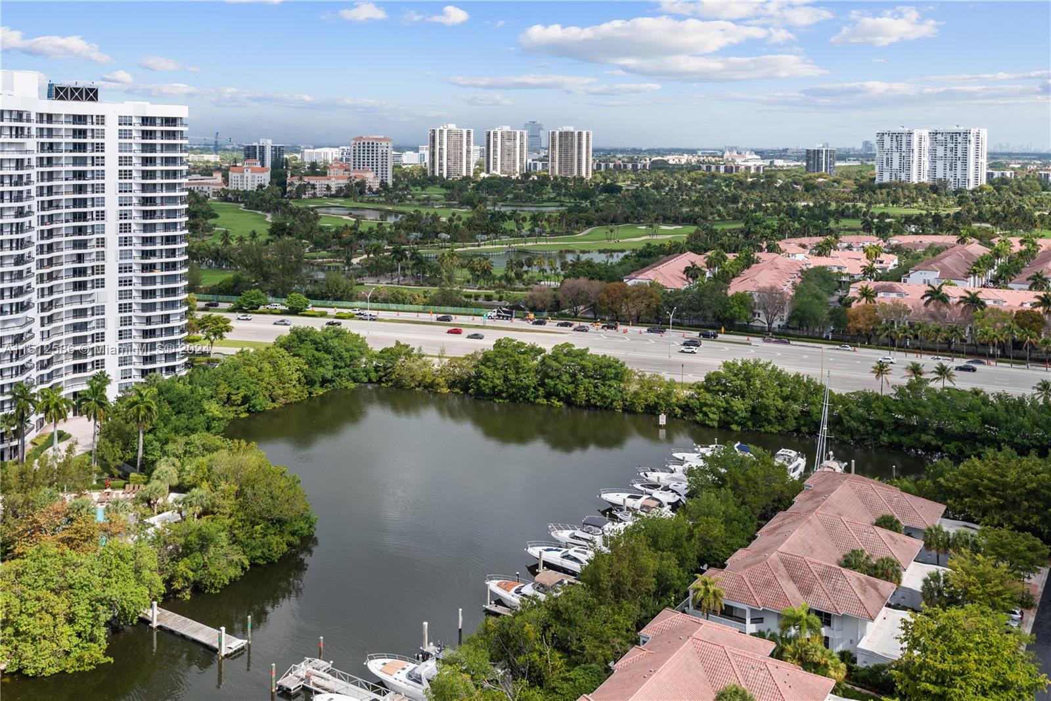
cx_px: 526
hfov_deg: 58.7
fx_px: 934
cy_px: 350
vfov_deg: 41.1
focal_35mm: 32
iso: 250
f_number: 8
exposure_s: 1/640
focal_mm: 32
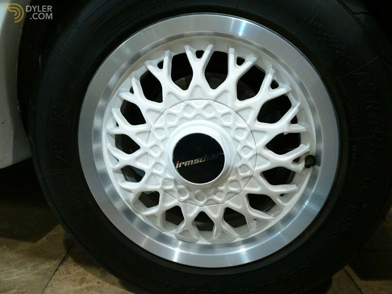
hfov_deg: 71.6
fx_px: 272
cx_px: 196
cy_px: 147
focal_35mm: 24
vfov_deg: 56.8
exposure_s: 1/20
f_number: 3.5
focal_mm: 4.16
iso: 800
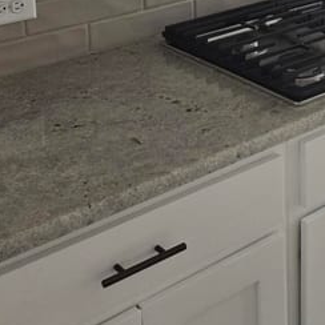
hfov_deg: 23.7
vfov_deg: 22.5
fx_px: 754
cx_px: 293
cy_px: -58
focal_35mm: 71
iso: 160
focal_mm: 6.3
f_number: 1.7
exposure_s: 1/120
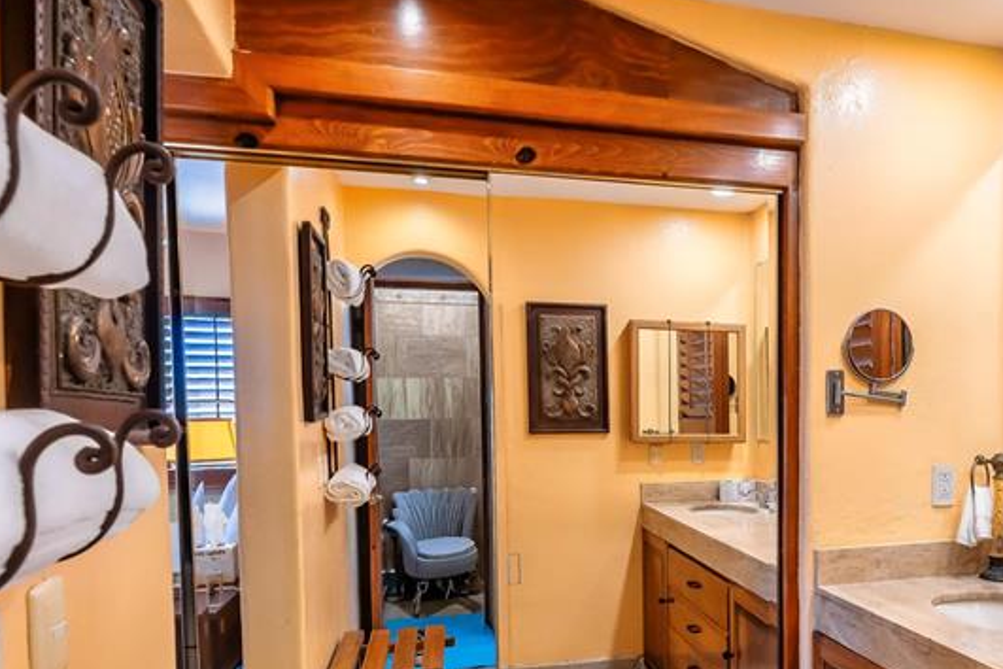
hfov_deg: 64.8
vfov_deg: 47.2
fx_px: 752
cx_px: 705
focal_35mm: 27
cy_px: 442
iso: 800
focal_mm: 14
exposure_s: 1/90
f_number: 5.6
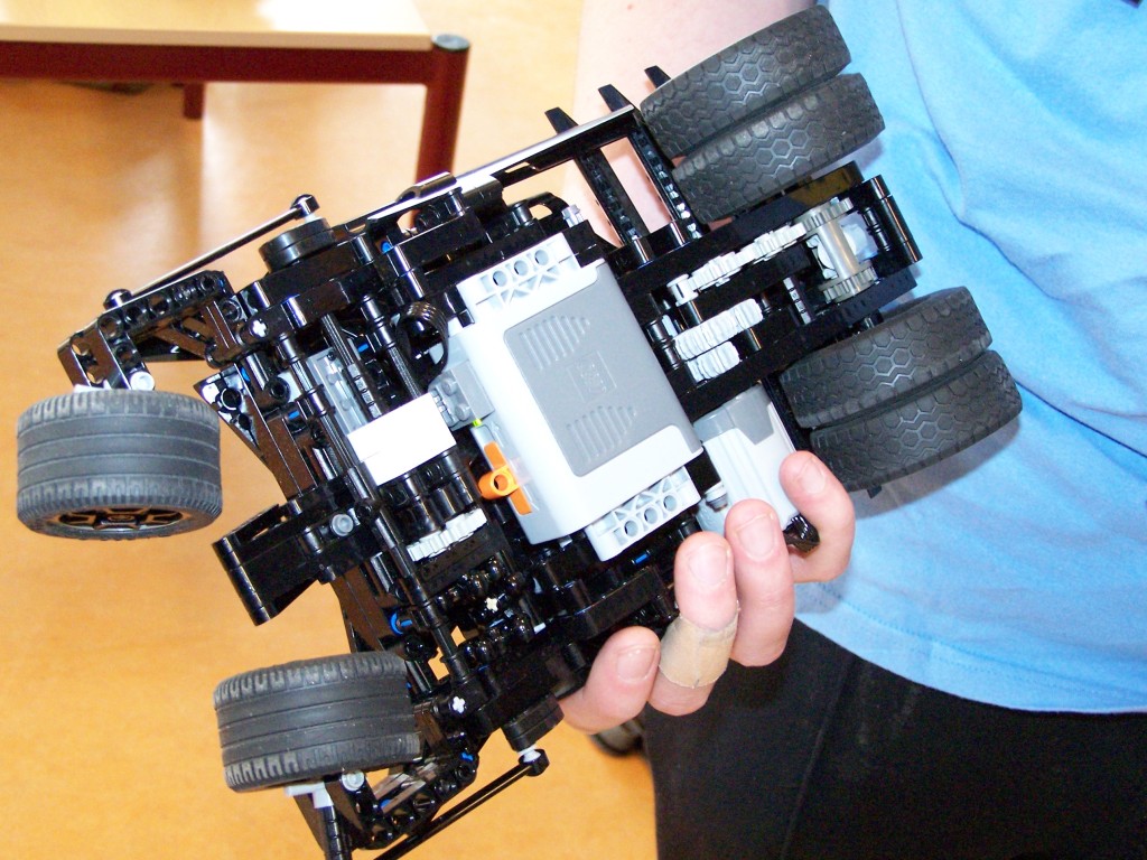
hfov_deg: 37.5
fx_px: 1690
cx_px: 574
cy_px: 430
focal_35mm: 51
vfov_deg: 28.6
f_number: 3
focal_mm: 8.5
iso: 400
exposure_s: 1/45
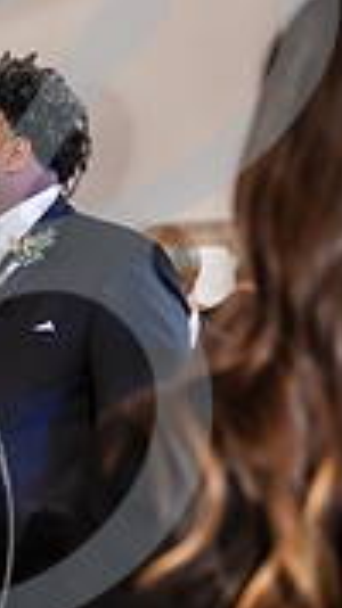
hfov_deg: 10.6
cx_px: -150
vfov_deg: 19.3
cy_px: 270
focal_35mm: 111
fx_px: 1791
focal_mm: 42
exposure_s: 1/125
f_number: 2.8
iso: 1600
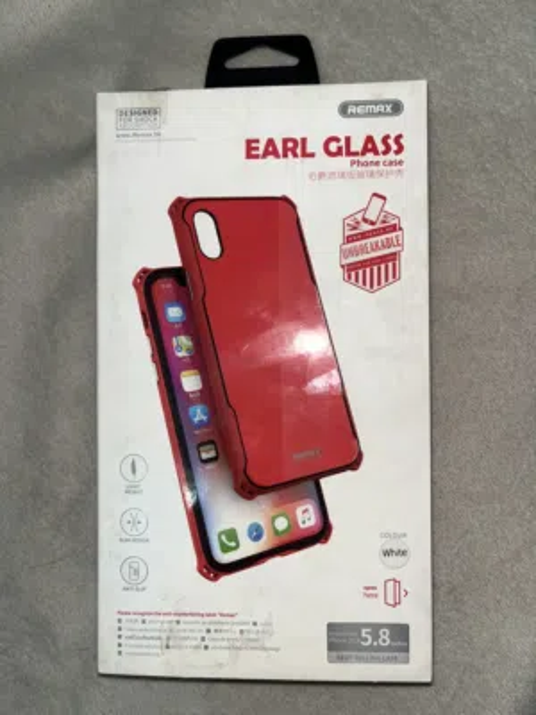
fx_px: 537
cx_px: 268
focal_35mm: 26
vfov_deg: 67.3
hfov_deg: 53.1
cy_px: 358
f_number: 1.6
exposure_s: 1/79
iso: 32
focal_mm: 5.1
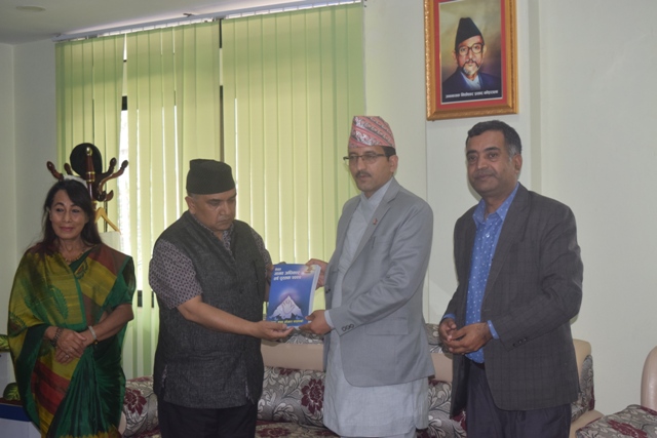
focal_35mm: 57
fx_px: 1040
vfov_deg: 23.8
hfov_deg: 35.0
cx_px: 328
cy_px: 219
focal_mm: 38
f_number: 5.6
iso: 500
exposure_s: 1/125
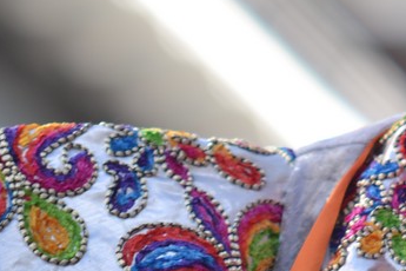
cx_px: 599
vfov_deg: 2.1
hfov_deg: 3.1
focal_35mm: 668
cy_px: -129
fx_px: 7533
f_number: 2.8
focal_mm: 150
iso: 100
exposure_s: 1/250
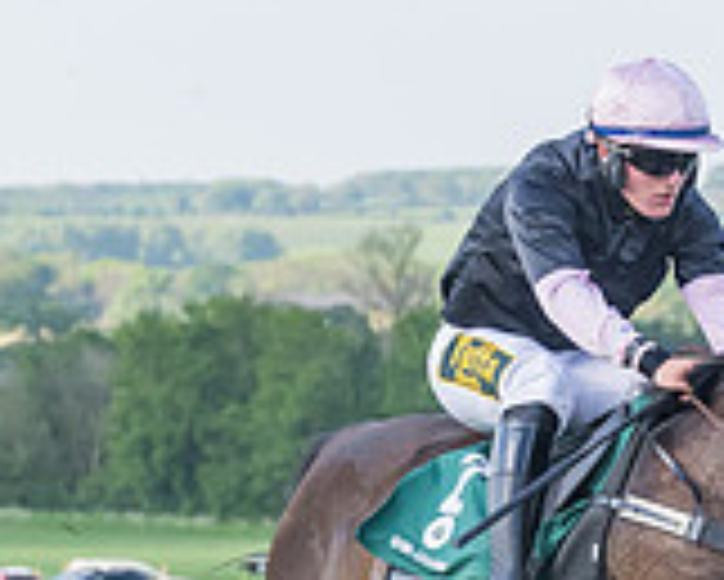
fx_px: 8619
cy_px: 718
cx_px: 521
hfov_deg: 4.8
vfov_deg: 3.8
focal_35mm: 402
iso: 800
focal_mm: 70
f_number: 4
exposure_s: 1/3200
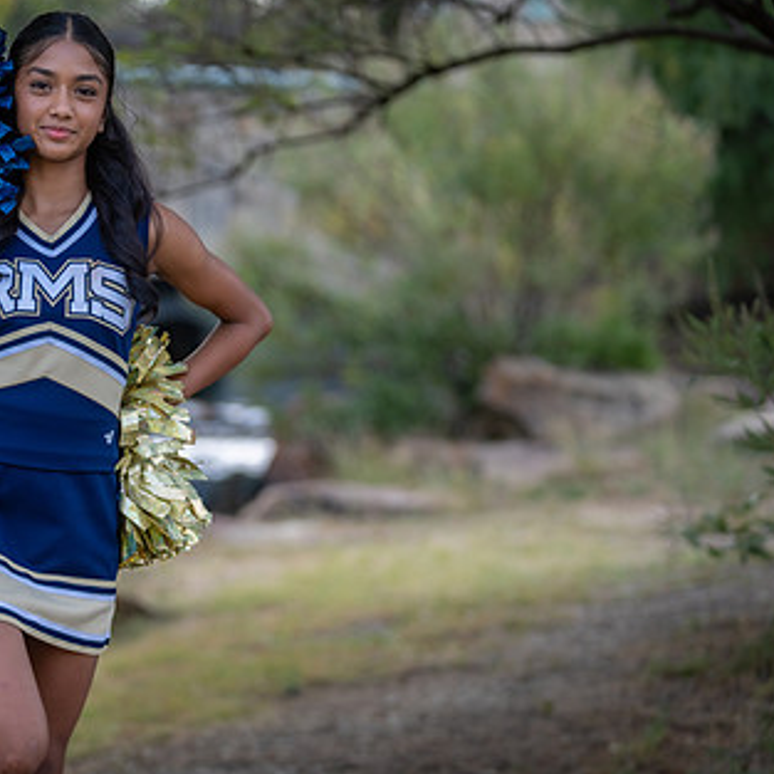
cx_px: 82
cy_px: 325
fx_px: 3870
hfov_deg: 11.4
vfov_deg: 11.4
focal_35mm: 153
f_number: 2.8
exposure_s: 1/320
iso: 160
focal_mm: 97
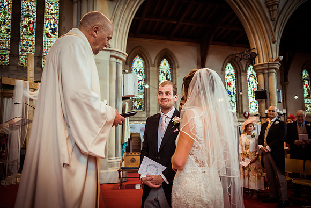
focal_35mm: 30
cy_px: 104
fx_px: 259
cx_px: 156
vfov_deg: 43.6
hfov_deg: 61.9
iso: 720
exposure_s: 1/200
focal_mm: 30
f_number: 2.2
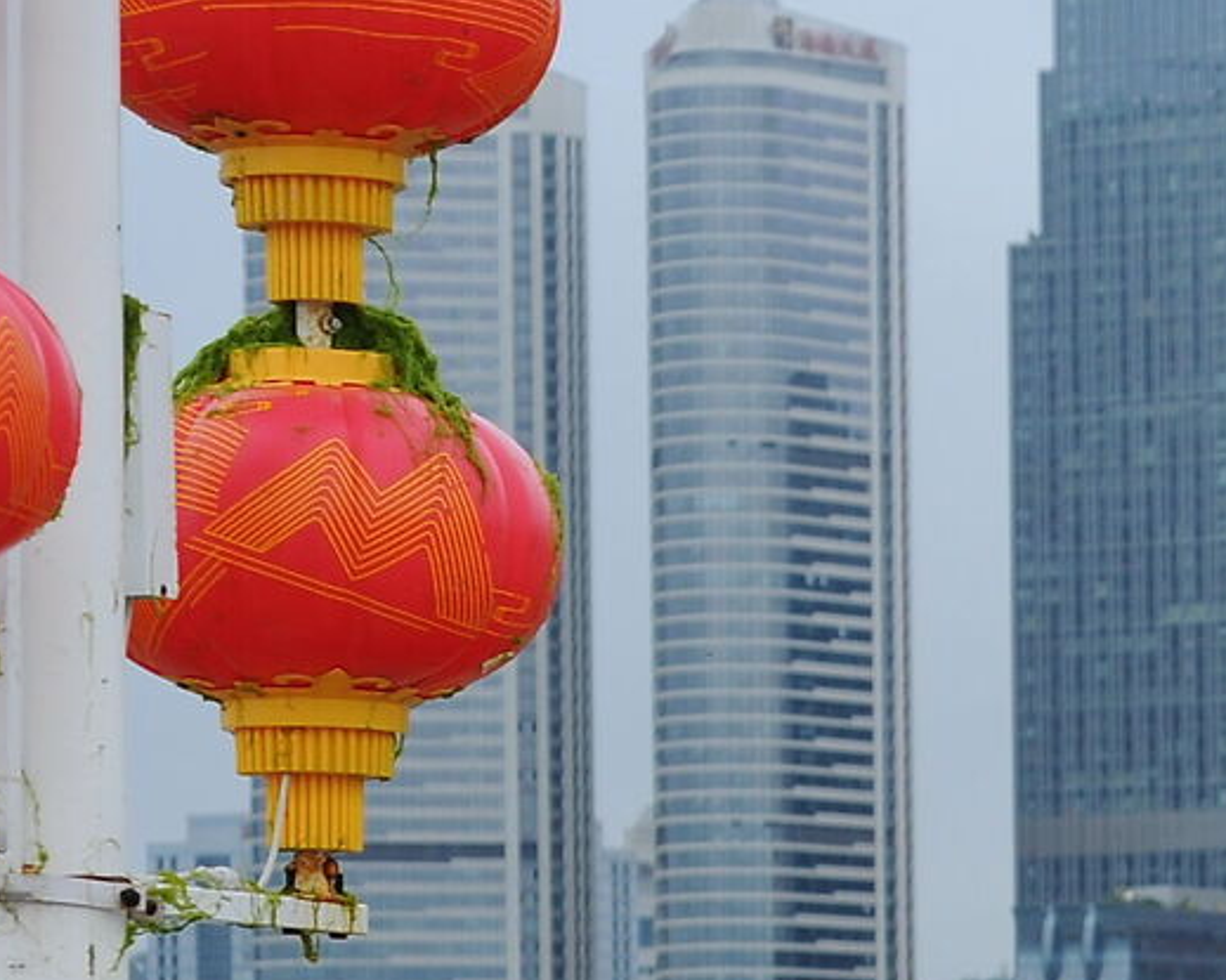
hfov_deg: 8.4
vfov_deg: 7.0
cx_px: 2615
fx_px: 7872
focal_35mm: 217
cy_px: 1579
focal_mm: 50
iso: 320
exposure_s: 1/500
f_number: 5.6
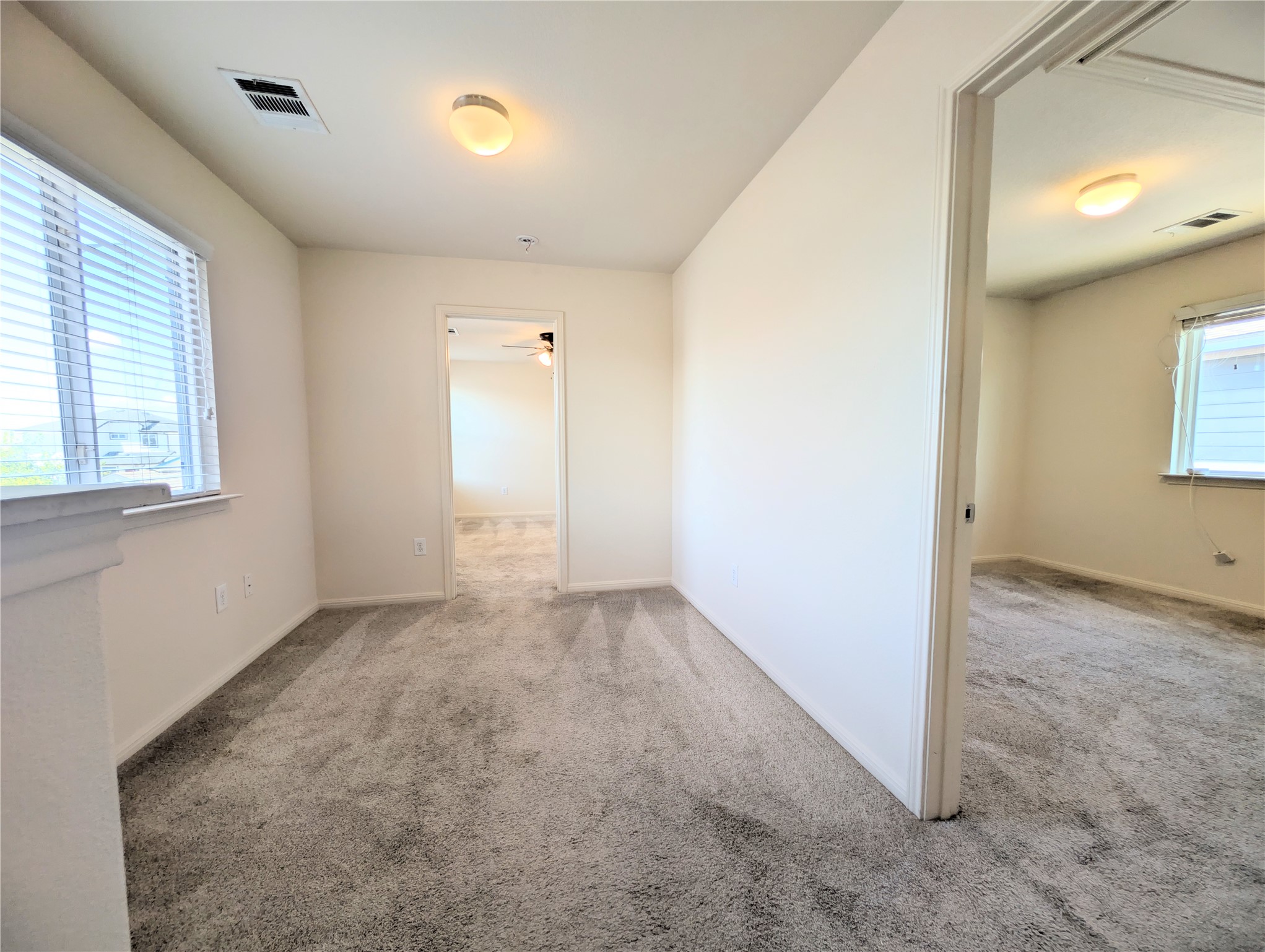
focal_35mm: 12
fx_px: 439
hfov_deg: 110.5
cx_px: 632
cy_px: 476
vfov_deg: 94.6
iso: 52
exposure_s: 1/229
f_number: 1.7
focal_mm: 2.02
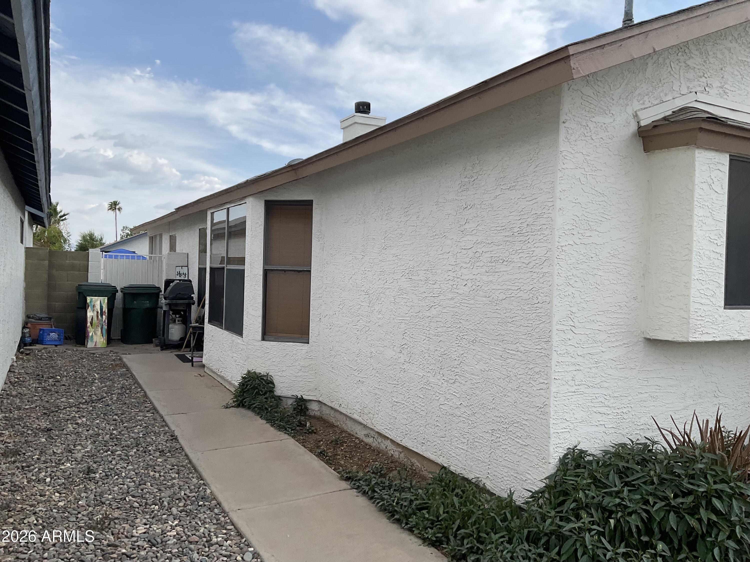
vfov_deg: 48.2
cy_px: 281
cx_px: 375
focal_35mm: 29
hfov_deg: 61.7
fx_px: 628
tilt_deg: -2.7
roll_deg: -2.9
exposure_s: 1/1451
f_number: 1.8
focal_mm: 3
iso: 16
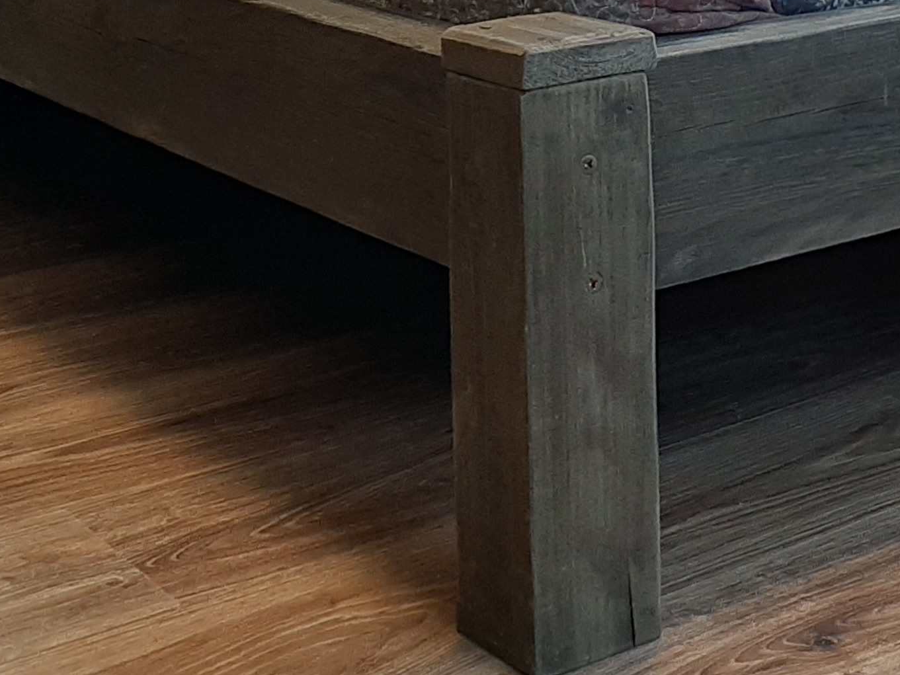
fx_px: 2002
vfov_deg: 17.5
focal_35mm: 77
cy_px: -280
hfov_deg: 24.8
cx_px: 746
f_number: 1.7
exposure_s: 1/50
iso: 64
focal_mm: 3.93
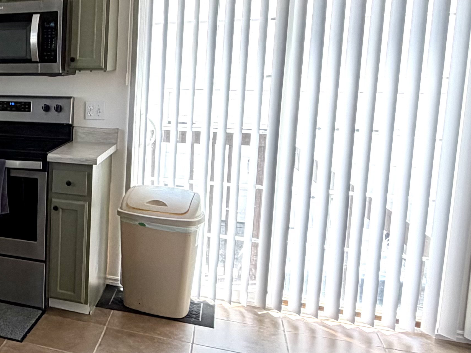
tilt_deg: -7.1
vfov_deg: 30.8
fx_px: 640
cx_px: -141
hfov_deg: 31.3
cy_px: 139
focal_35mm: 47
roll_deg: +1.1
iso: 125
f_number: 2.2
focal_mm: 2.22
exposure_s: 1/121
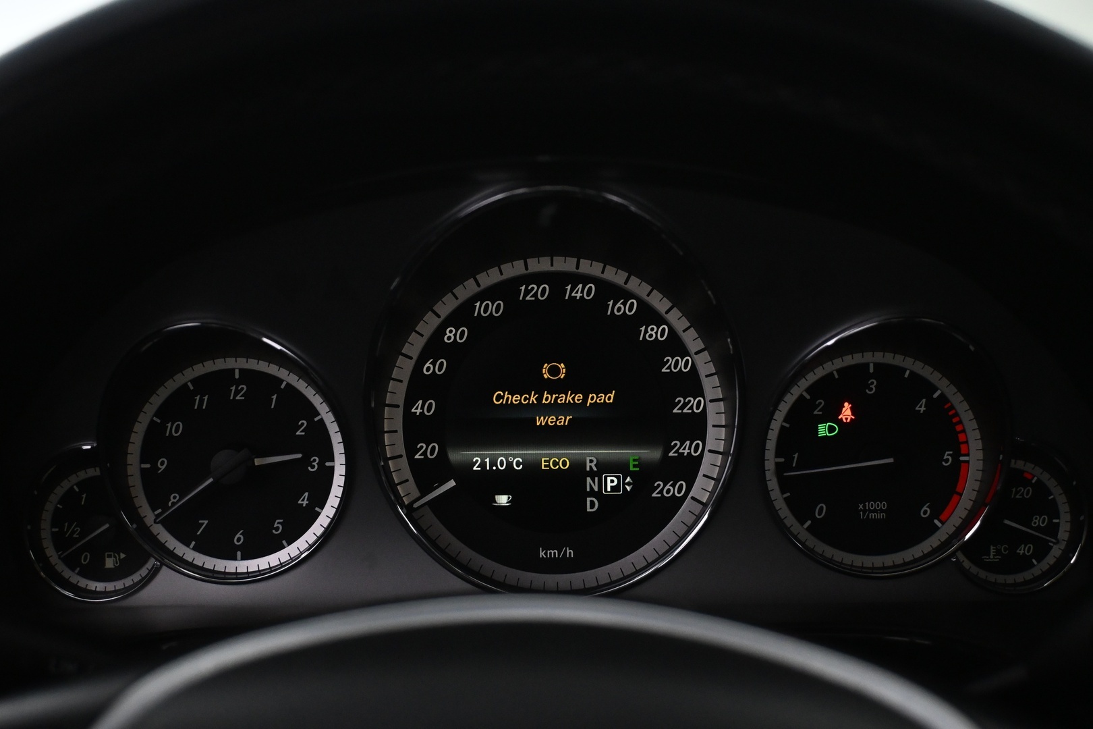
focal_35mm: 44
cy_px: 364
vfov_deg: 30.8
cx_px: 546
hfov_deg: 45.0
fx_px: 1321
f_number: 4.8
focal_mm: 29
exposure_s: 1/80
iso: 3200
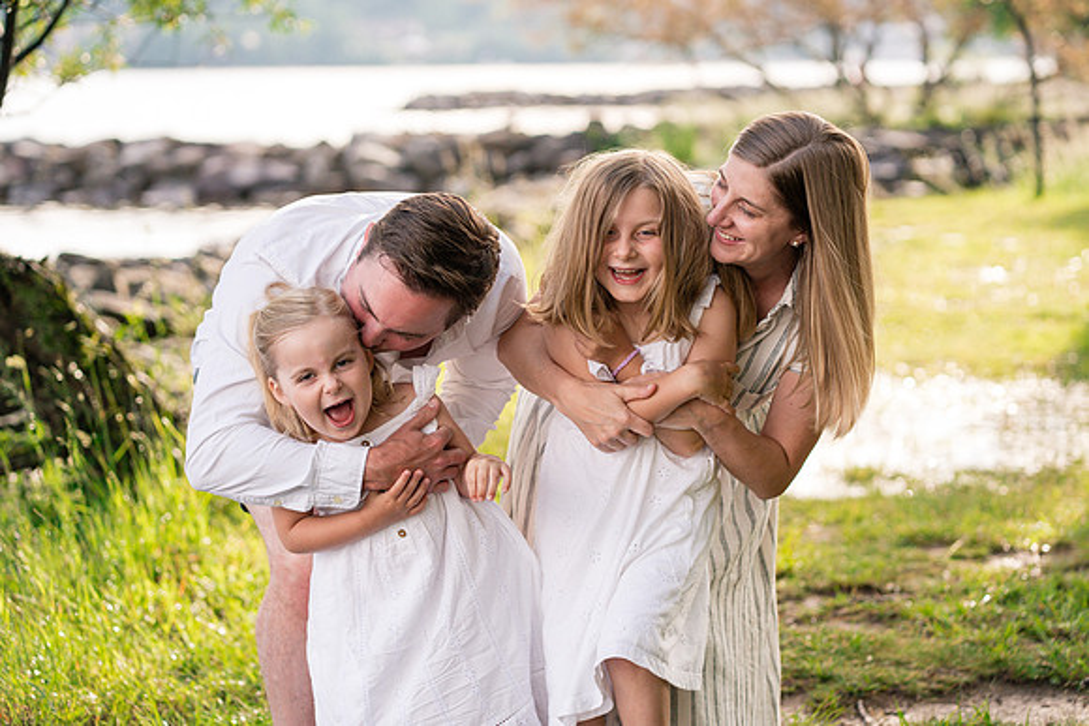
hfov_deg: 22.9
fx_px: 2684
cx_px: 555
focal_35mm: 89
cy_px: 363
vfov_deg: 15.4
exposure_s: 1/1600
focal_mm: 85
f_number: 3.2
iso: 800
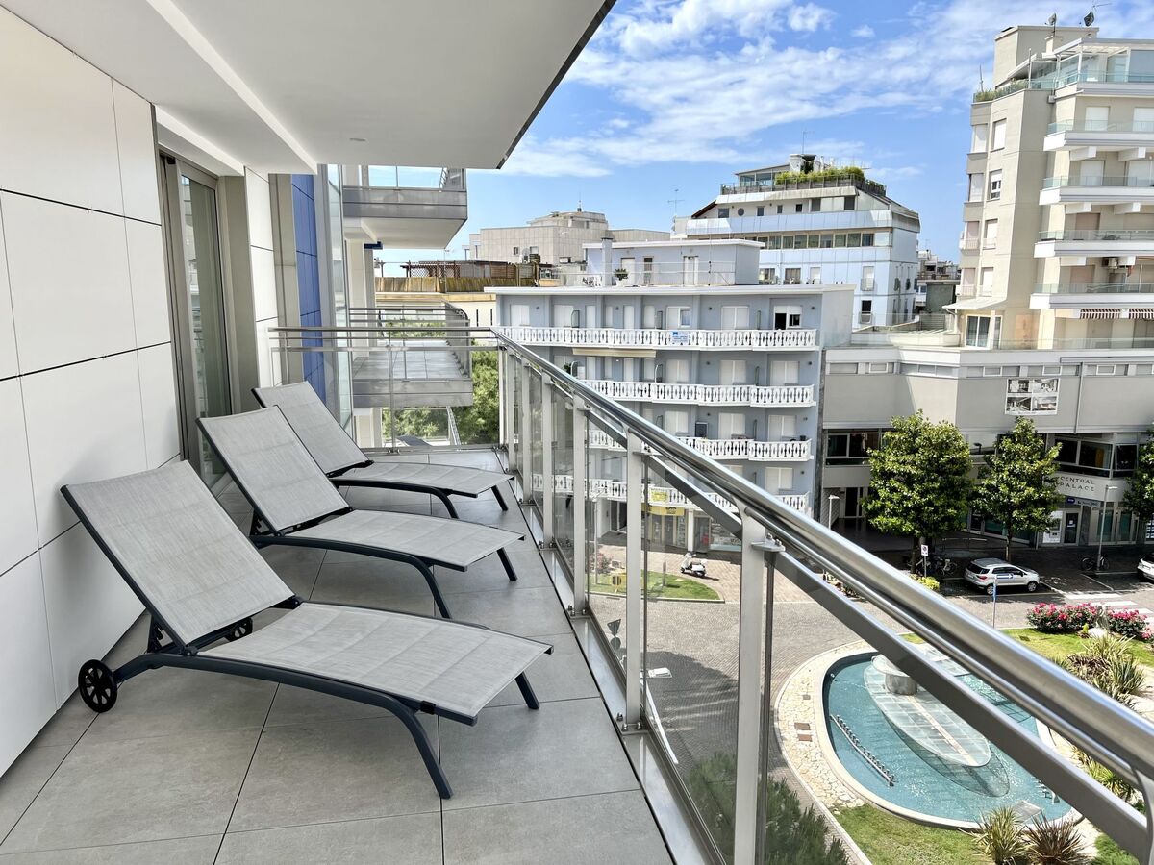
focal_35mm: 26
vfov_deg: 53.1
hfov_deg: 67.3
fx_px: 867
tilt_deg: -9.7
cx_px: 577
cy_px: 432
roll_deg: +0.5
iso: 50
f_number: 1.5
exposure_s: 1/3704
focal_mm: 5.7
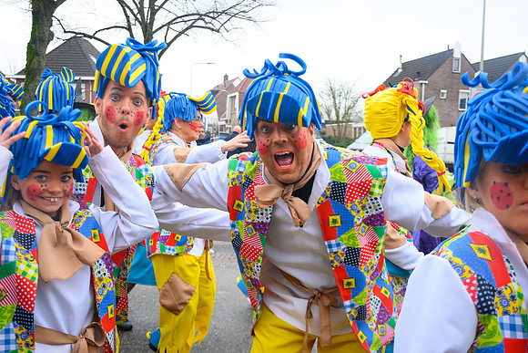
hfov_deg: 49.5
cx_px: 264
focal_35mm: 39
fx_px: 572
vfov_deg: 34.2
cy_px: 176
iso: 400
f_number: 5
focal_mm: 26
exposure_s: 1/160
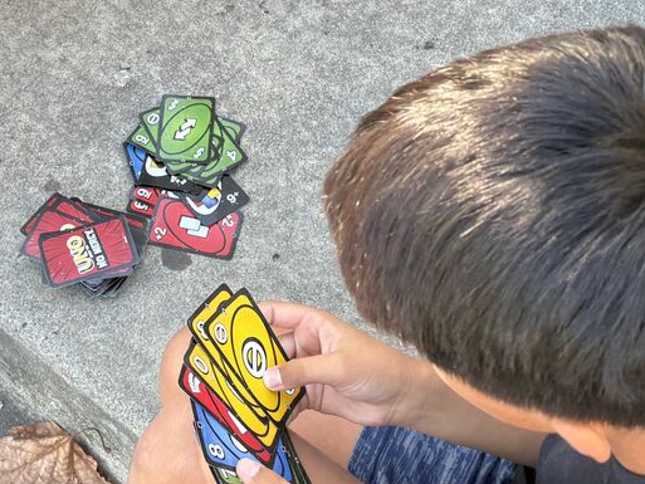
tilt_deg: -53.8
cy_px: 113
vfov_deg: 19.0
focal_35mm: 77
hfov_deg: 24.9
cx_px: 126
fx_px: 1435
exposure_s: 1/189
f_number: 1.6
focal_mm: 5.96
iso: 40
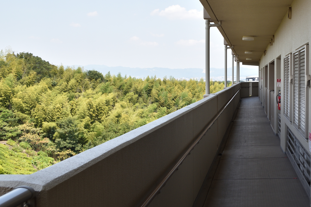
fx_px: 449
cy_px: 76
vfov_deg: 25.9
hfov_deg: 37.4
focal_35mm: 52
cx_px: 227
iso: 100
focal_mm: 22
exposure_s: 1/160
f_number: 7.1
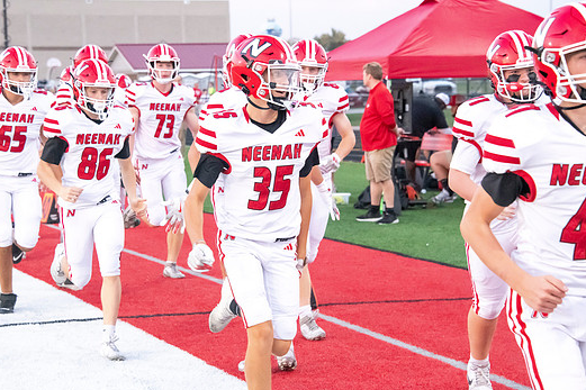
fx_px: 1904
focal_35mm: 117
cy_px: 182
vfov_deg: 11.7
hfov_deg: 17.5
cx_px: 267
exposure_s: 1/640
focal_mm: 105
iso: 10000
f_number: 7.1
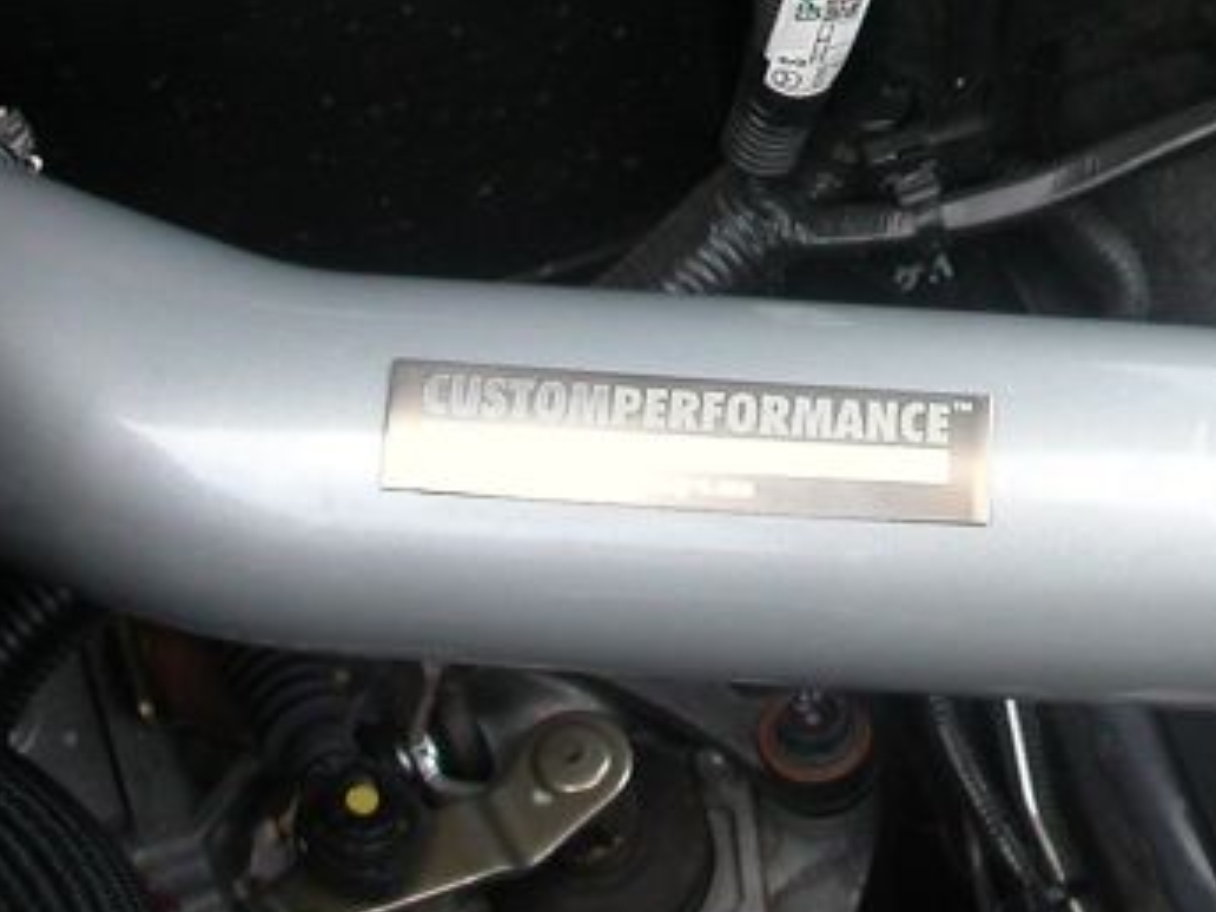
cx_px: 986
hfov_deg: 22.4
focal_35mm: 86
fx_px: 3021
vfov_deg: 16.9
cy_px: 88
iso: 100
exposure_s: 1/98.1
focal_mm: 5.6
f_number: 2.7
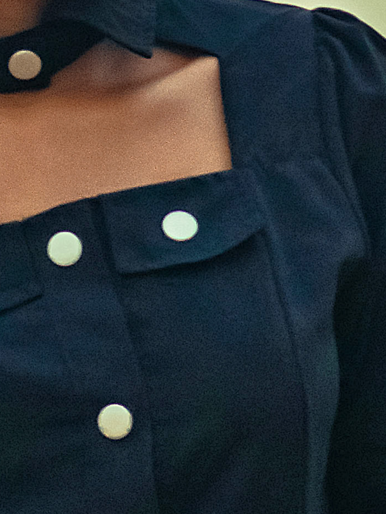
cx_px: 67
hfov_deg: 1.1
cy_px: 192
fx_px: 19960
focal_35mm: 1343
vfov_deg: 1.5
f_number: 5
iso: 800
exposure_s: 1/200
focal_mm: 145
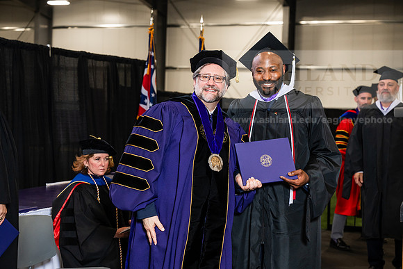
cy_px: 134
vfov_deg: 19.5
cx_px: 202
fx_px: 784
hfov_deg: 28.8
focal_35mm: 70
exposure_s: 1/200
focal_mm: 70
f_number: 4.5
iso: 1250
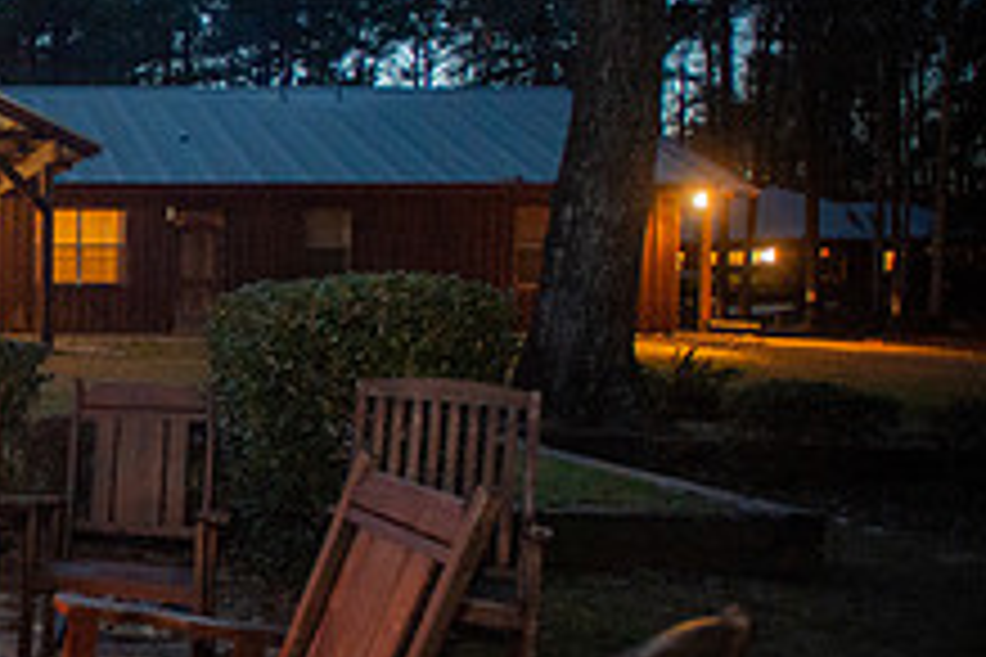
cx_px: -261
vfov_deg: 29.9
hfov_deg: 33.4
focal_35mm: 45
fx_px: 1232
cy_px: 346
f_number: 2.8
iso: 4000
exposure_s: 1/50
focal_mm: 17
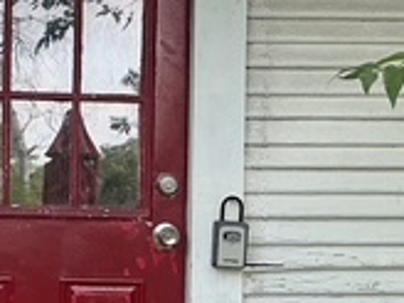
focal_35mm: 113
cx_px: 111
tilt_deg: +1.5
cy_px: 214
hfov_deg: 17.3
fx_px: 1319
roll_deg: -1.2
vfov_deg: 13.1
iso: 20
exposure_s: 1/140
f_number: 1.8
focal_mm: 3
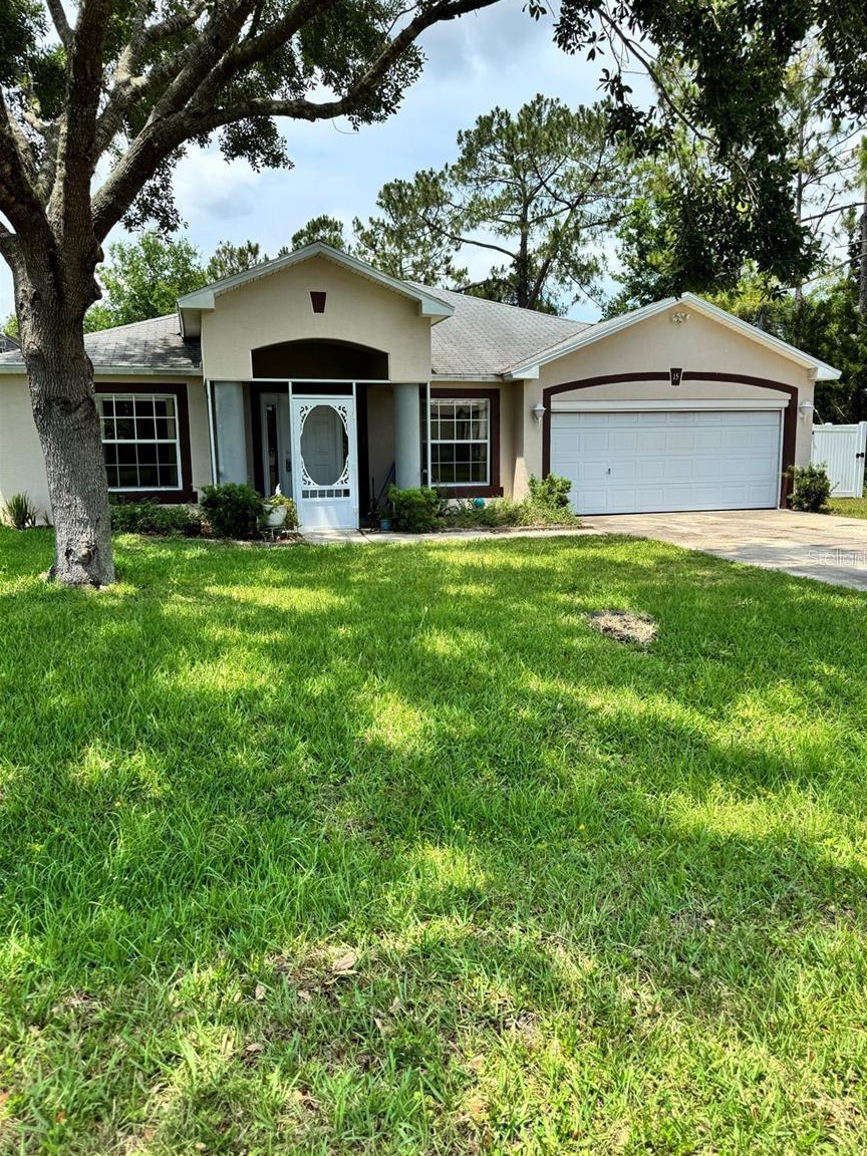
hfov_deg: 54.9
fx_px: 835
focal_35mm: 25
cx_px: 451
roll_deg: +2.1
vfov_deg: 69.4
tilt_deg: -7.4
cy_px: 557
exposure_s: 1/1923
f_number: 1.78
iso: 80
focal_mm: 6.76
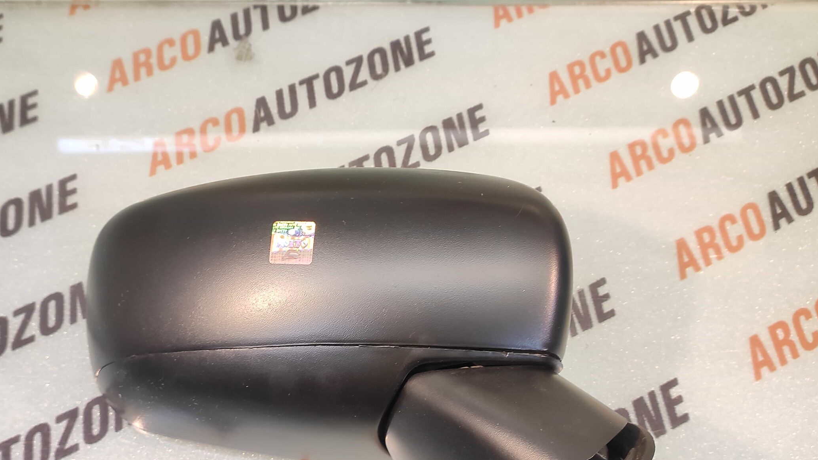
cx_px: 336
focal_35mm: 23
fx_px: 499
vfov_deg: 48.0
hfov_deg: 78.0
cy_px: 333
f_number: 1.79
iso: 243
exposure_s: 1/33
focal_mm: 4.74
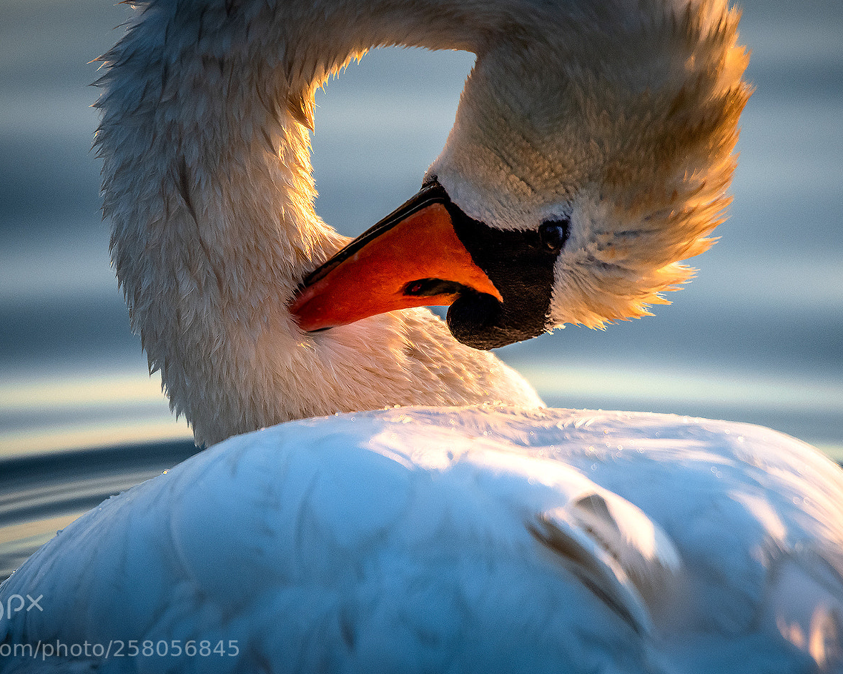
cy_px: 324
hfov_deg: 2.5
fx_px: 19060
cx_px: 438
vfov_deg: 2.0
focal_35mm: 764
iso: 1000
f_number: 6.3
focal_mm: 600
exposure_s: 1/1000
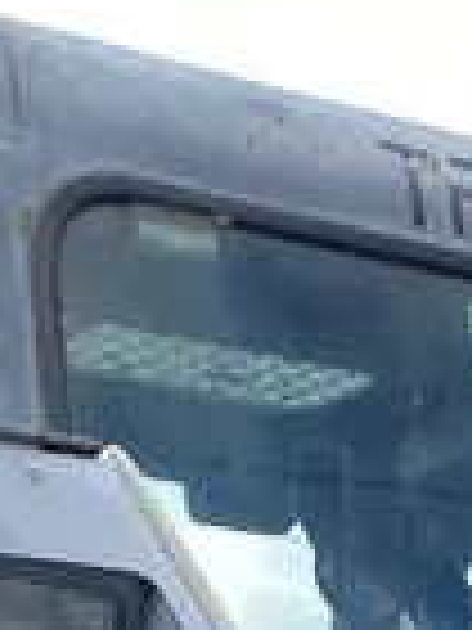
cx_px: 261
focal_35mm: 136
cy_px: 1586
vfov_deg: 11.5
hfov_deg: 10.9
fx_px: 2473
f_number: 1.8
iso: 32
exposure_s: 1/302
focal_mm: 4.25
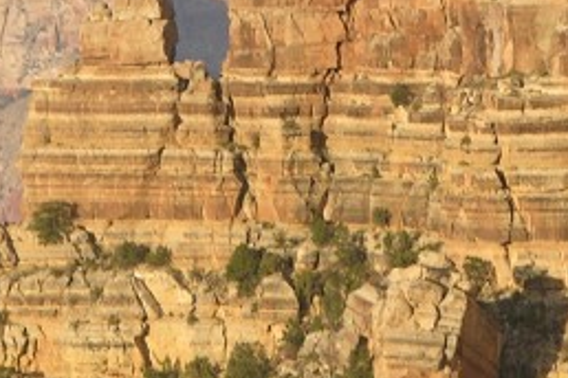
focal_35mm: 744
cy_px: -79
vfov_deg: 1.8
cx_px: 374
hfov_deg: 2.8
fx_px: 11738
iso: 50
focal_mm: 44.7
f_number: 5
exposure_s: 1/188
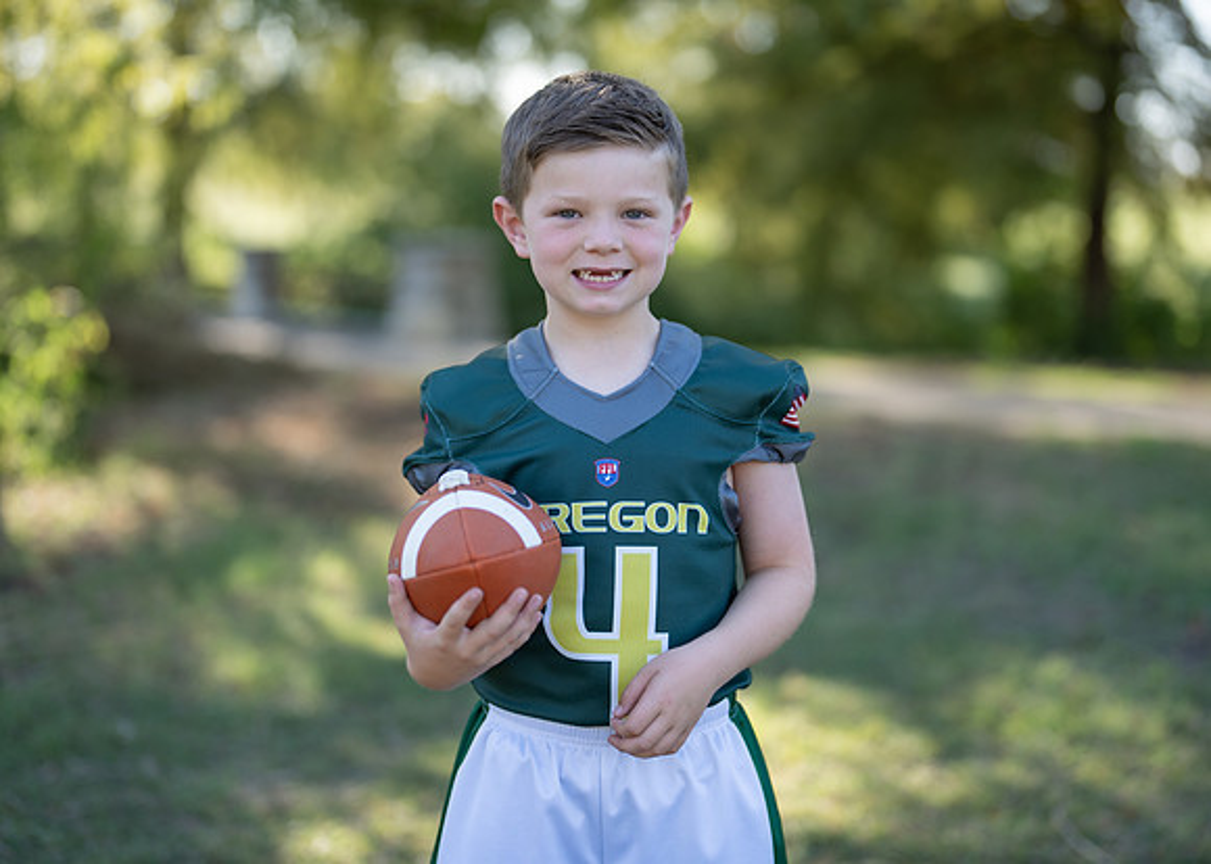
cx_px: 626
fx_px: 1993
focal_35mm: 58
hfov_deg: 33.8
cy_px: 400
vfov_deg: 24.5
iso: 100
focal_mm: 50
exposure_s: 1/1250
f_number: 1.2
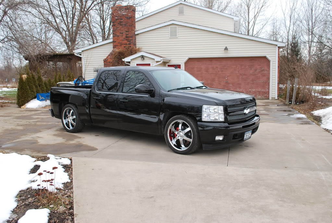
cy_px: 112
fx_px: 305
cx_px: 166
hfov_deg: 57.1
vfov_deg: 40.2
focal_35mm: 33
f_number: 5.6
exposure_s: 1/125
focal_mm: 22
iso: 160
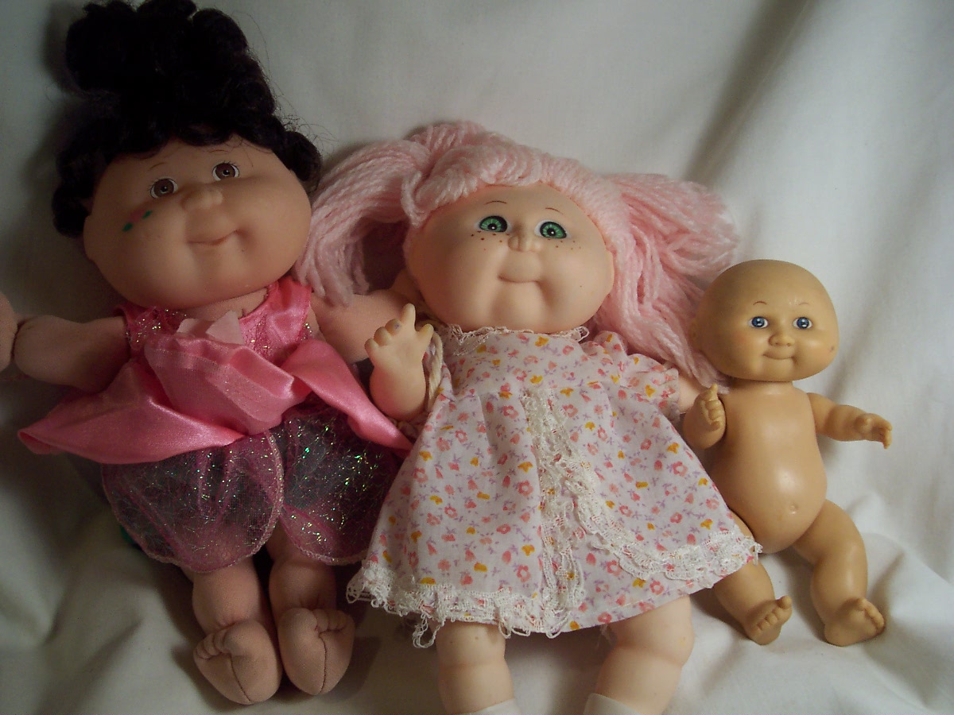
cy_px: 358
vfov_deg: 38.7
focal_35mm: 37
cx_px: 477
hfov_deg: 50.1
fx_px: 1020
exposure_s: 1/90
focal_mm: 5.6
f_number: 2.8
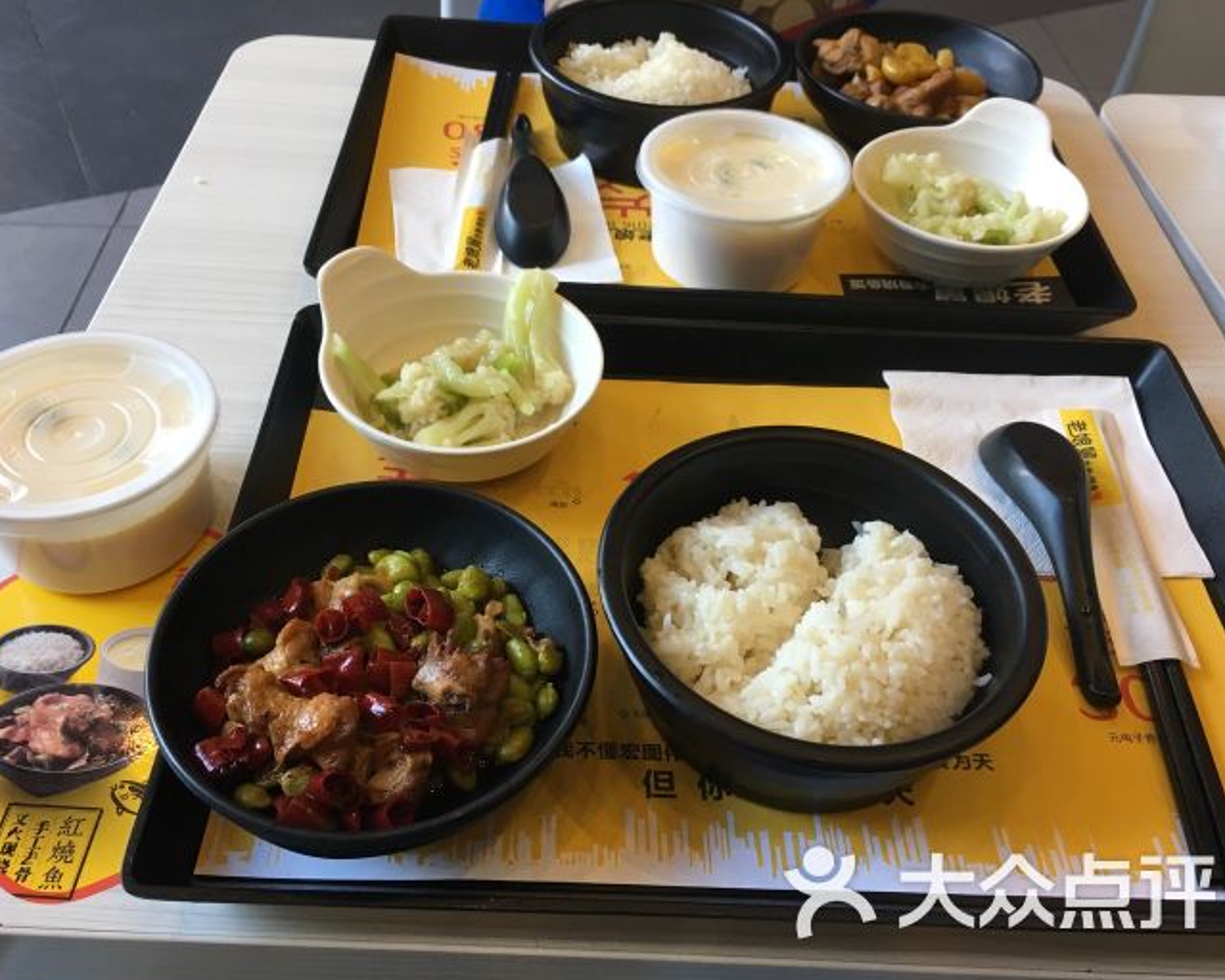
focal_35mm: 31
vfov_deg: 47.1
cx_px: 594
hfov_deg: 57.2
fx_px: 1124
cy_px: 488
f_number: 2.2
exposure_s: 1/33
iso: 50
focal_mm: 4.15
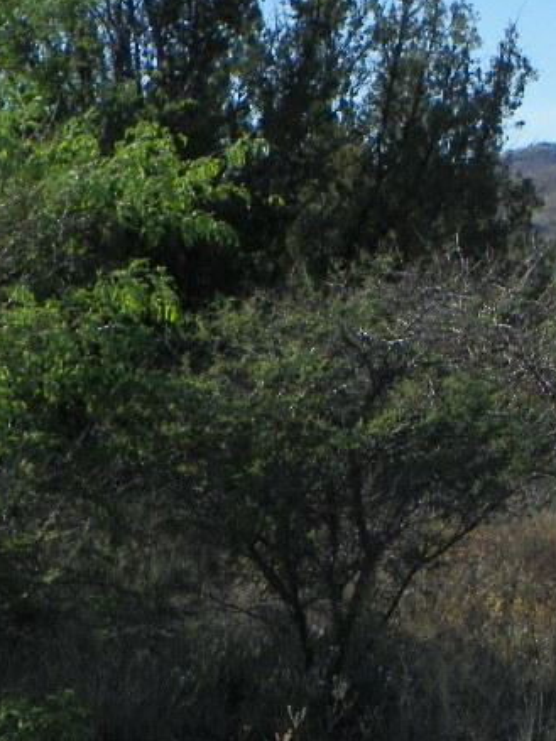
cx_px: 793
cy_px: 233
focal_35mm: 140
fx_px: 3000
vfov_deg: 14.1
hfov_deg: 10.3
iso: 64
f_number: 5
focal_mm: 8.5
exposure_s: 1/500
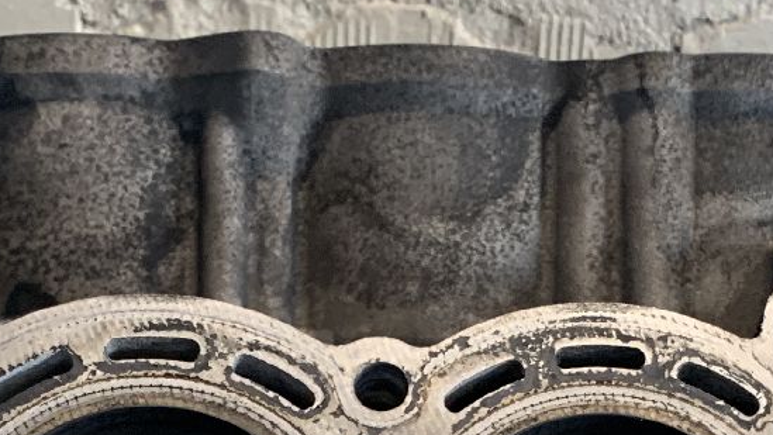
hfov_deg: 21.5
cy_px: 698
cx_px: 472
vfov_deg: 11.6
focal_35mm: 99
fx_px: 2029
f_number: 1.8
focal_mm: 4.25
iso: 160
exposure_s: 1/50
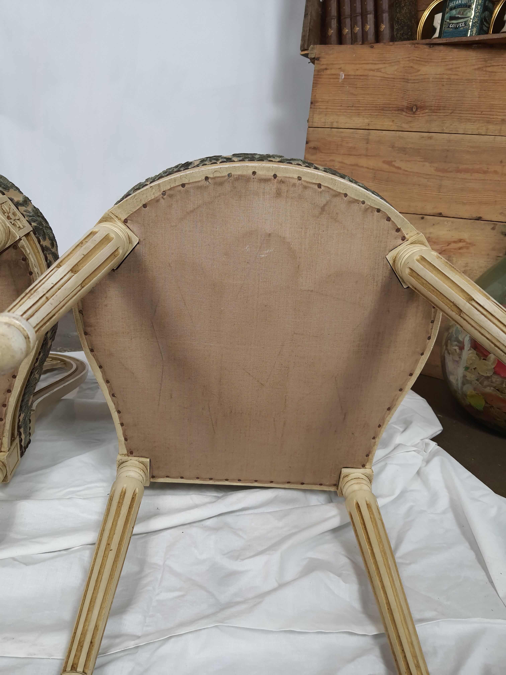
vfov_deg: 67.3
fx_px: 507
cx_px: 253
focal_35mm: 26
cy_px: 338
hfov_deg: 53.1
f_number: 1.7
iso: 125
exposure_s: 1/100
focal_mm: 4.32
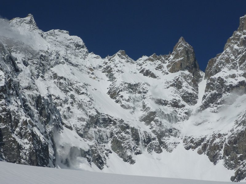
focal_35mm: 62
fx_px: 441
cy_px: 92
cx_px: 123
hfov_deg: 31.2
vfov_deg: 23.7
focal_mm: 9.1
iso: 80
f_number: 14
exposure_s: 1/200
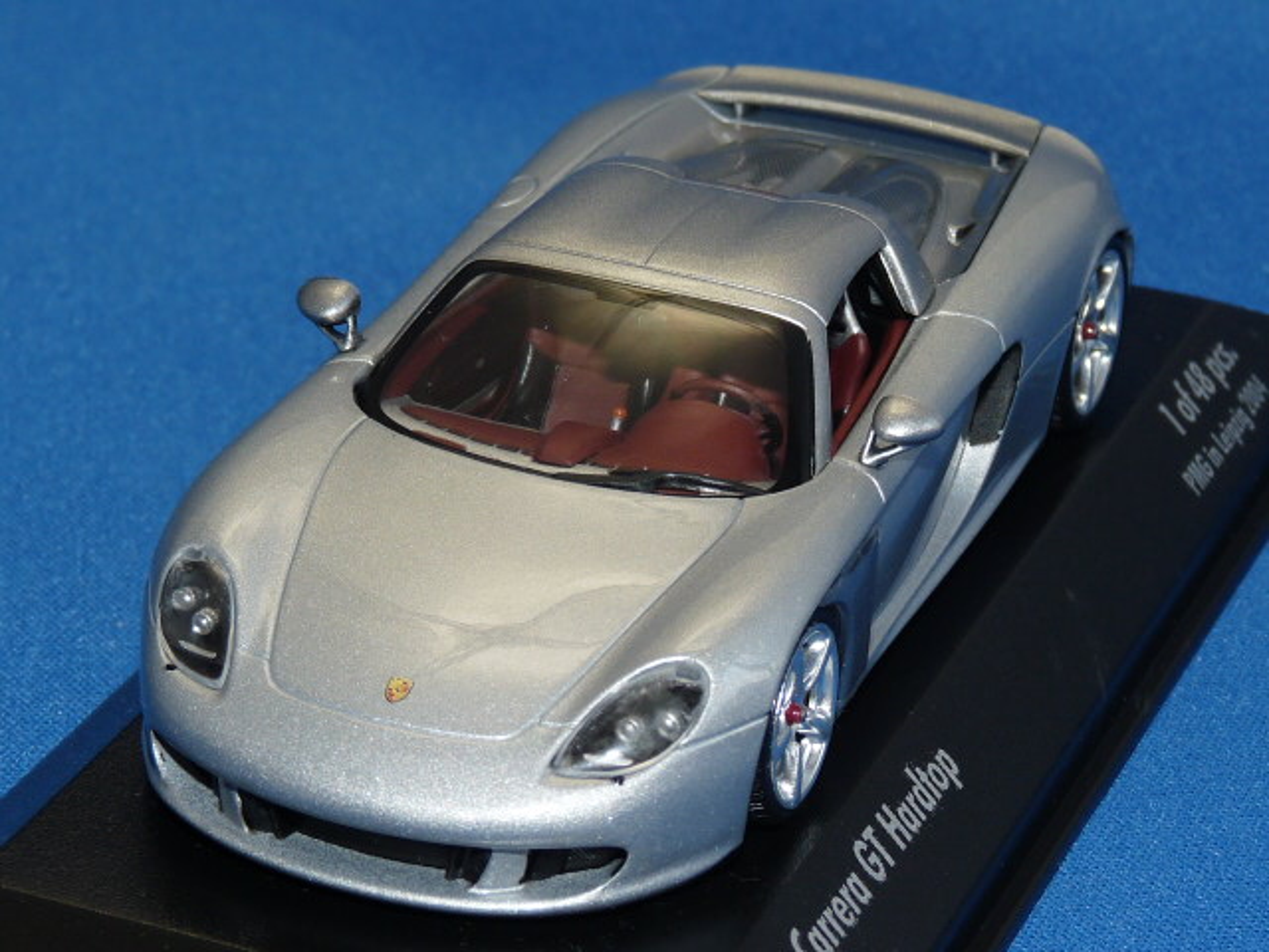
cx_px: 634
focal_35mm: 124
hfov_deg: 15.9
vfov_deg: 12.0
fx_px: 4546
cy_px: 476
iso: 100
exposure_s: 1/40
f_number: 4
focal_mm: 12.4
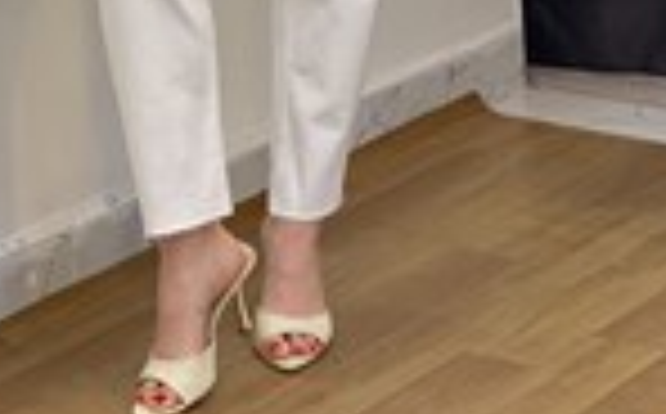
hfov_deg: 13.6
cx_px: 194
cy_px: -394
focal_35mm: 154
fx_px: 2791
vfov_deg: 8.1
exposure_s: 1/100
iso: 64
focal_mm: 6
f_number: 2
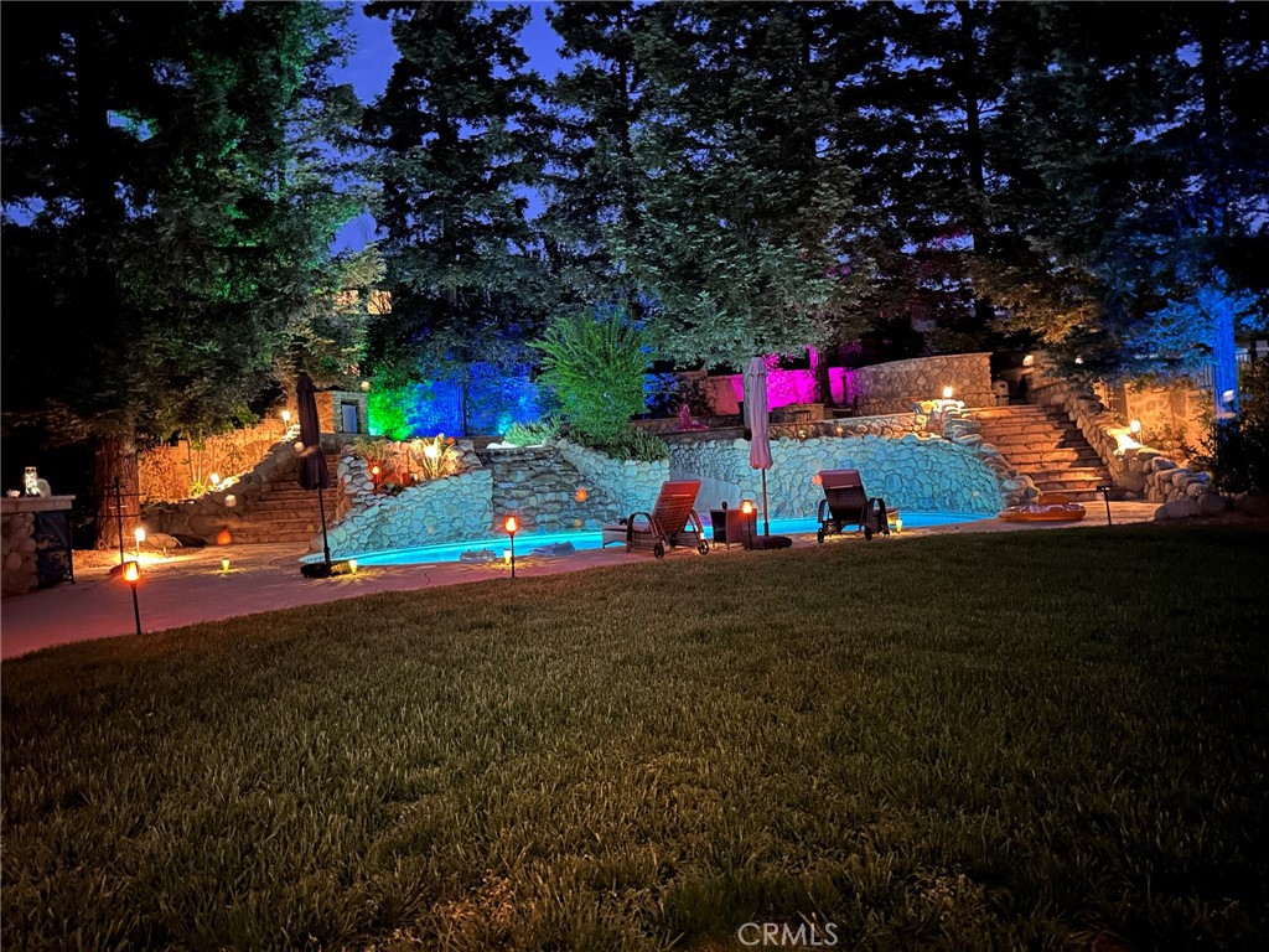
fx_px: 880
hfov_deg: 71.6
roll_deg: +2.6
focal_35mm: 24
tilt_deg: -0.6
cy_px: 476
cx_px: 634
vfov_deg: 56.8
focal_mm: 6.86
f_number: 1.78
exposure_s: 1/2
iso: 2000
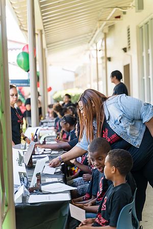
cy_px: 114
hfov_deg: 18.2
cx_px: 76
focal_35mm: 75
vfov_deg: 27.0
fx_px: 478
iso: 200
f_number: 2.8
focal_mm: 75
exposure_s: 1/200
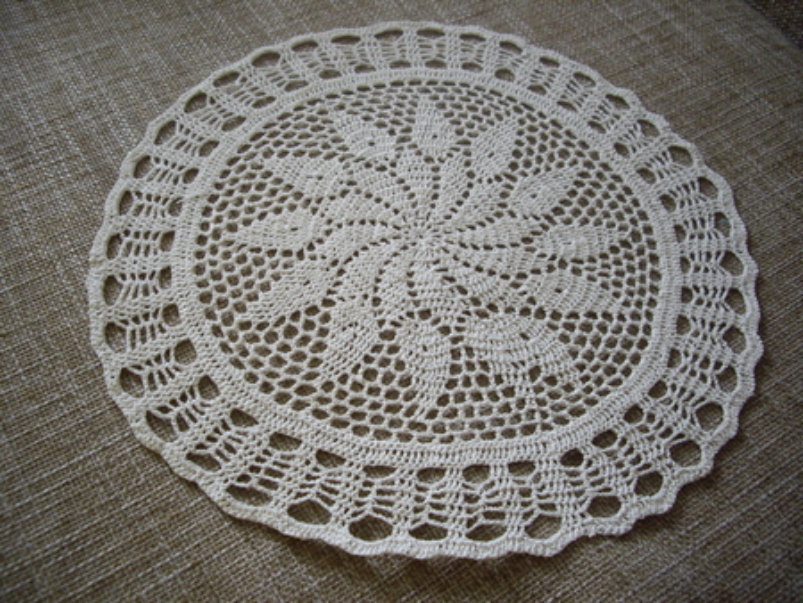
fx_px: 882
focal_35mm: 38
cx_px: 402
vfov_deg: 37.8
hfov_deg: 49.0
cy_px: 302
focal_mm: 7.9
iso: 400
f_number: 2.8
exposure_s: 1/40
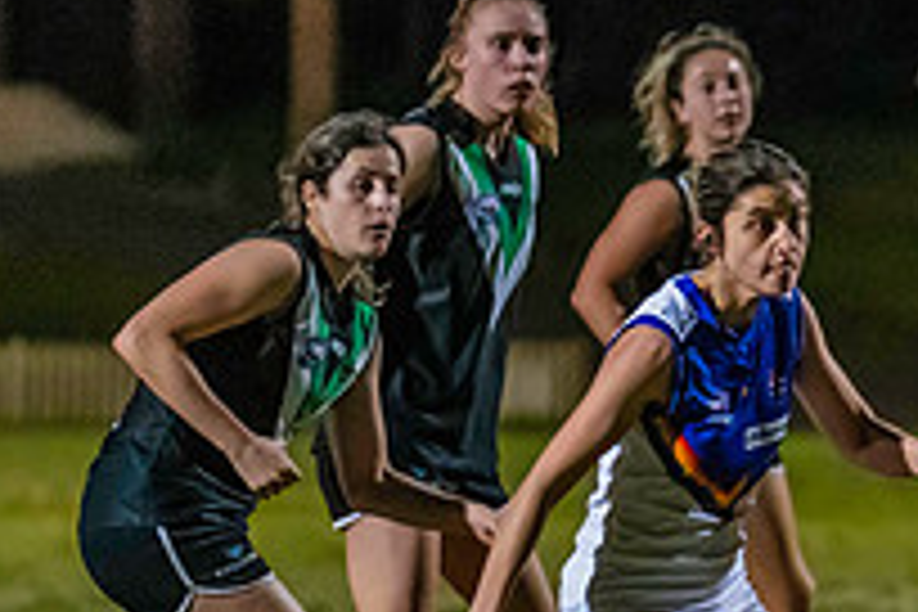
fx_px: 14661
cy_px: 448
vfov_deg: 2.4
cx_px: 1511
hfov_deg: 3.6
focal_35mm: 575
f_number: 2.8
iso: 10000
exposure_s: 1/1000
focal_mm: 155
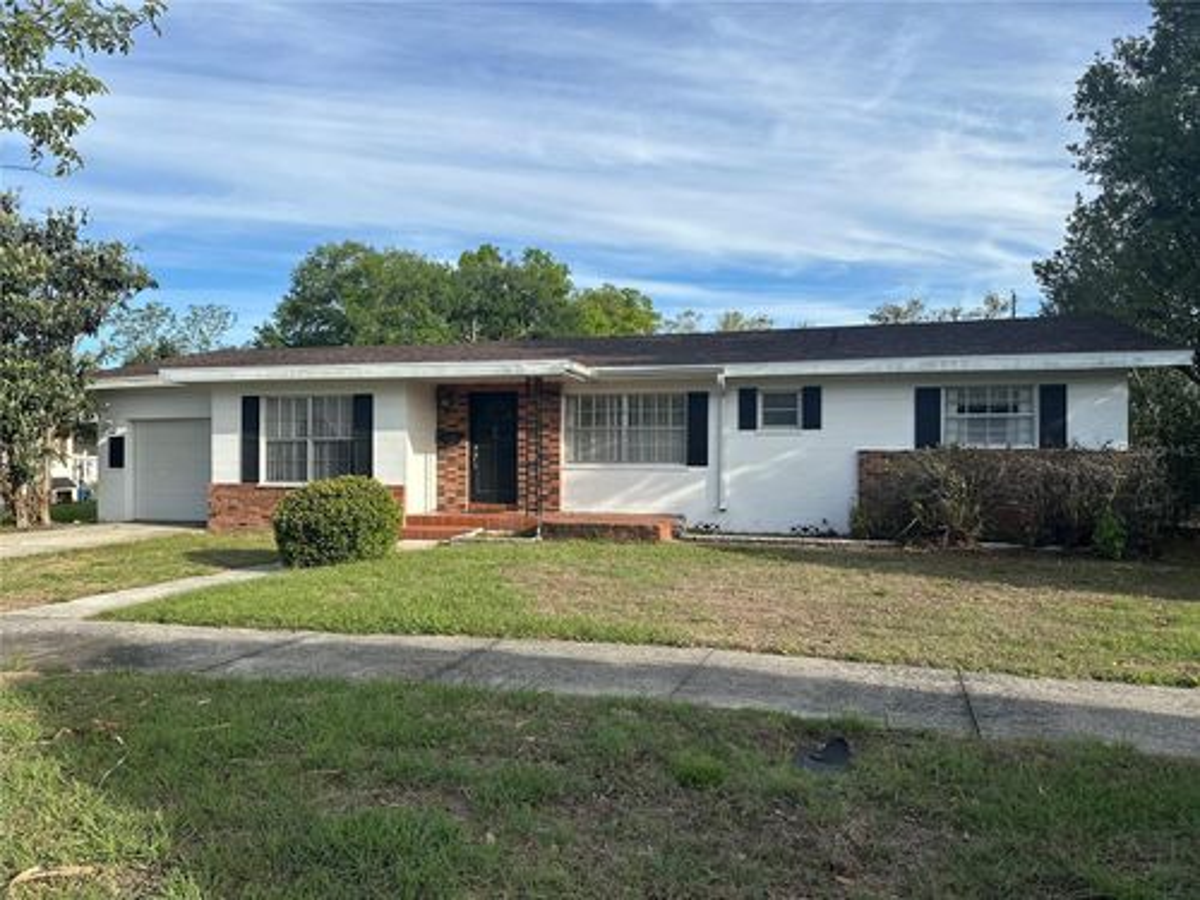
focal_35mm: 24
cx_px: 600
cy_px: 450
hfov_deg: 71.6
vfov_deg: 56.8
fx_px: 832
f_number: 1.78
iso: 80
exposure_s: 1/3155
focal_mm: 6.86
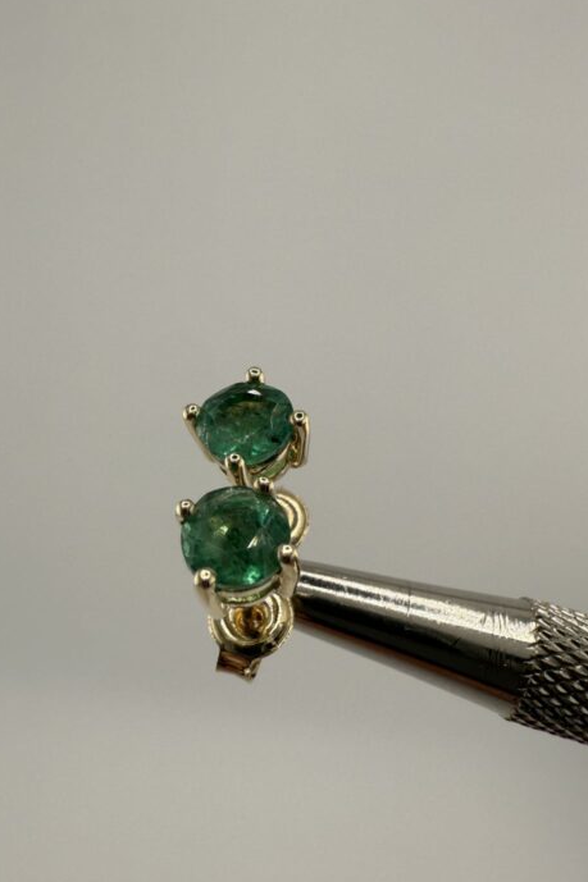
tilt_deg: -21.3
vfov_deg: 63.6
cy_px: 413
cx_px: 227
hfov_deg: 44.6
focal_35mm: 29
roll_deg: -4.0
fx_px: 711
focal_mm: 2.22
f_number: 2.2
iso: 40
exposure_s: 1/1976
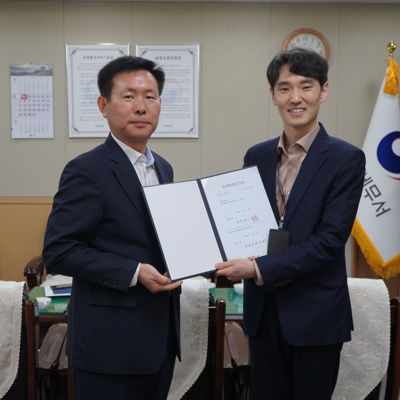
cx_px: 193
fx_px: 601
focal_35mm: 46
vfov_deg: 36.8
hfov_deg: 36.8
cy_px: 200
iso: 640
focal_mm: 24
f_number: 4
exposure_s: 1/160
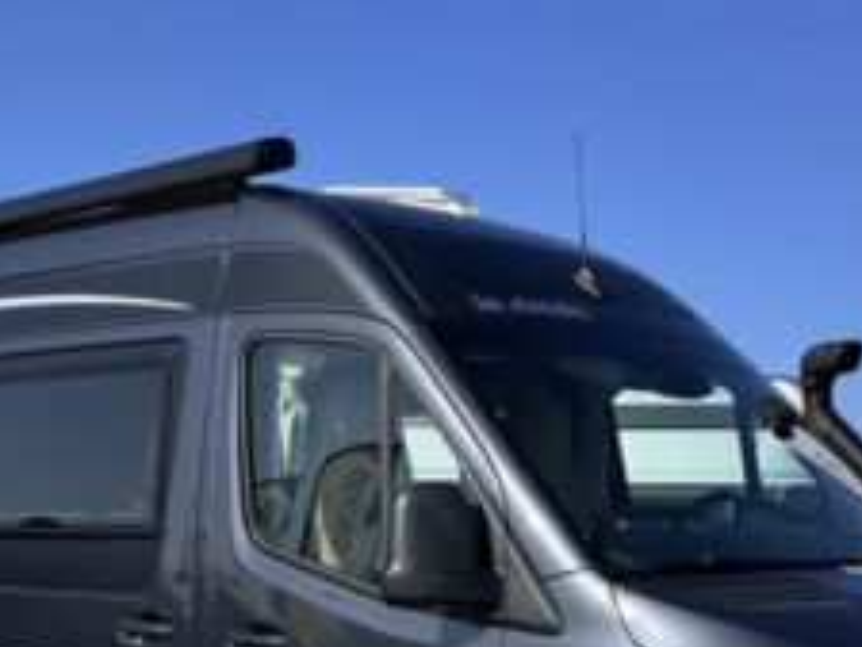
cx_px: 464
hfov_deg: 30.2
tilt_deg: -0.8
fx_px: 1595
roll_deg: +0.2
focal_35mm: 64
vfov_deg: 22.3
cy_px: 605
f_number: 1.78
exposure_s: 1/4184
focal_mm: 6.86
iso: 80
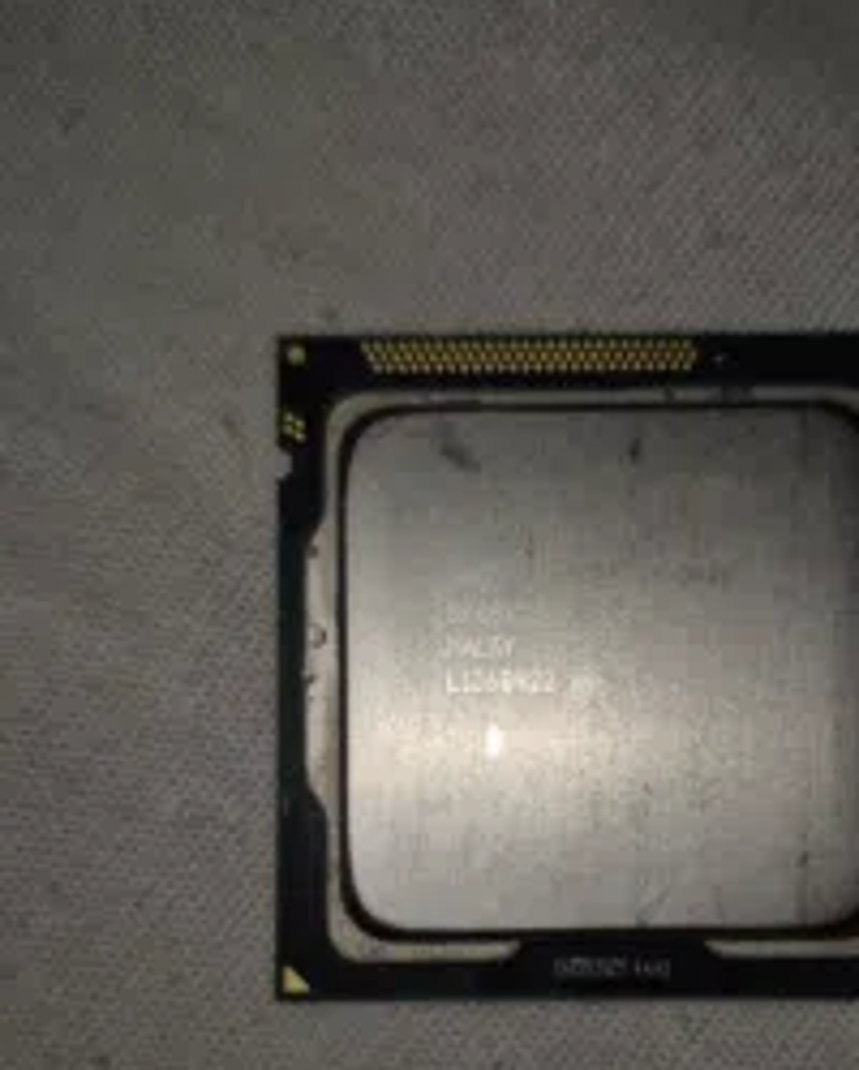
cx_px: 593
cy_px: 731
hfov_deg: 40.6
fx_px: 1141
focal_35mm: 36
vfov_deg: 49.2
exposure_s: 1/323
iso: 25
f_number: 1.8
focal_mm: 5.4
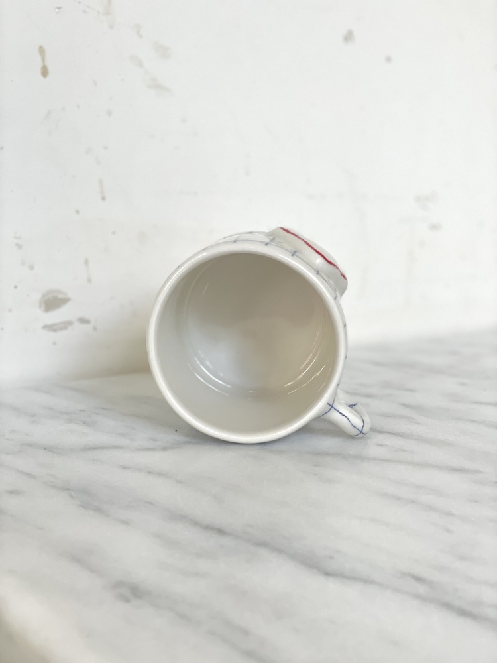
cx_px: 248
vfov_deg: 36.8
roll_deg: -1.3
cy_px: 332
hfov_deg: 28.0
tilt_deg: -8.9
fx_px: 995
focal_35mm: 52
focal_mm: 6
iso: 125
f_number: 2
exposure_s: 1/122
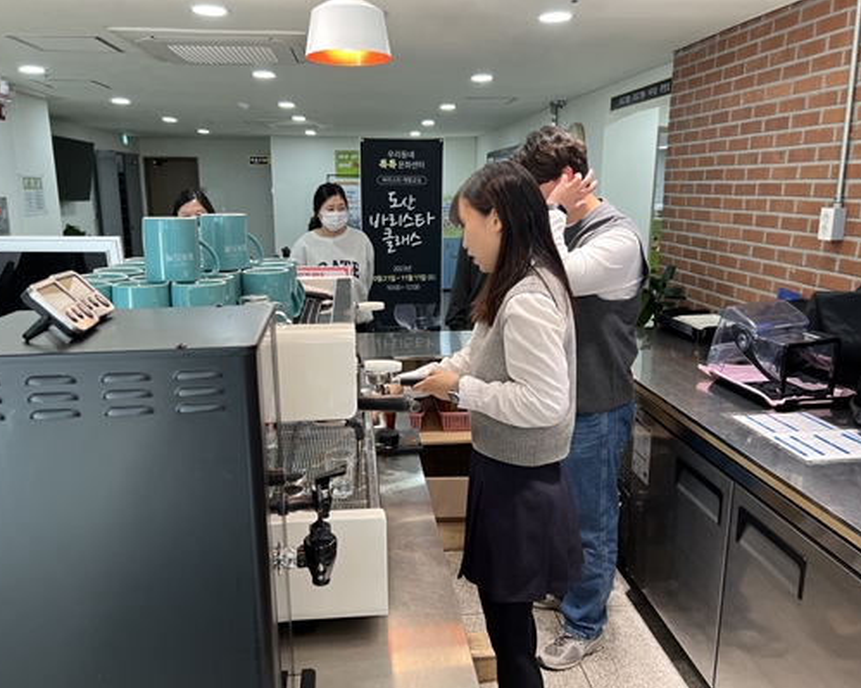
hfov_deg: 62.2
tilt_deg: -13.6
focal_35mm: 28
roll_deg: -0.5
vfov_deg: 51.5
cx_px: 421
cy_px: 354
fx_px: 713
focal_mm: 5.7
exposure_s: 1/120
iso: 100
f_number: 1.5
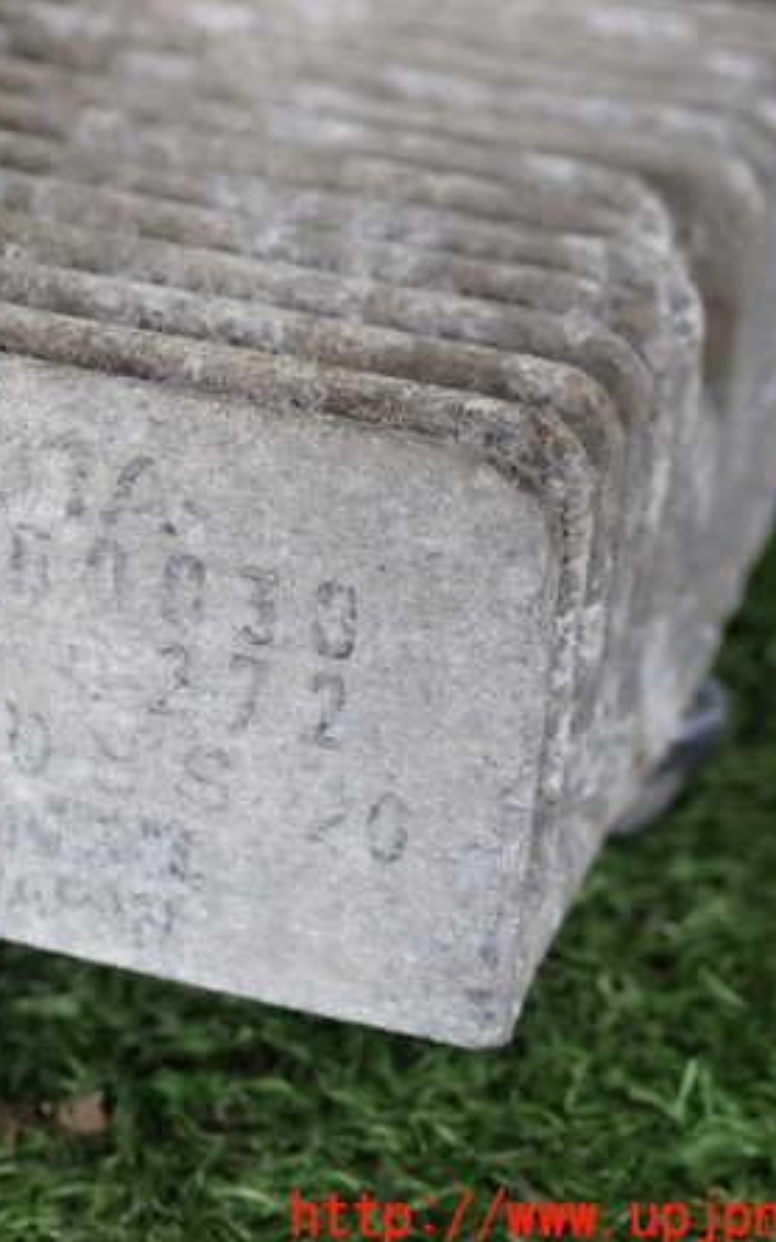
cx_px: 84
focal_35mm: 110
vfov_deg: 18.9
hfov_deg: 11.8
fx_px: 3723
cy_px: 625
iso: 400
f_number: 4.1
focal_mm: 13.65
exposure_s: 1/80
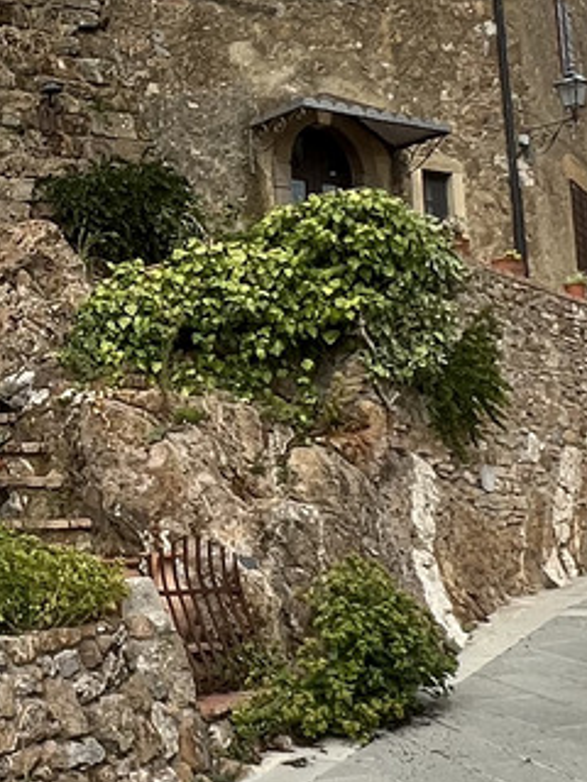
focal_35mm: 65
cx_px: -86
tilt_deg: +8.5
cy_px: 308
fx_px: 1470
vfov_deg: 29.7
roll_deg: +1.3
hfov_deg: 21.3
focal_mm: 1.57
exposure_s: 1/752
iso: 32
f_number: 1.8
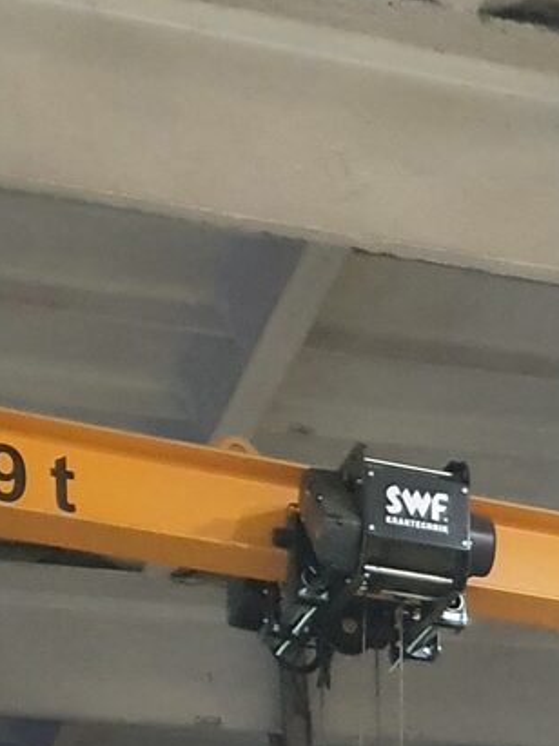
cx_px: 1035
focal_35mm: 118
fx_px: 2542
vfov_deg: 13.8
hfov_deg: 11.5
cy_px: 1564
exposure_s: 1/50
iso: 500
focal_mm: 4.3
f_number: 1.5
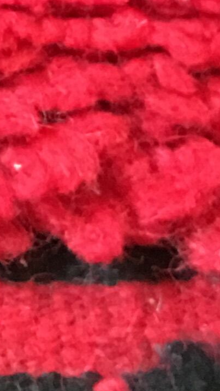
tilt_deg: -65.2
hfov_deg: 6.1
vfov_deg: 11.6
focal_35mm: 178
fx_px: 1845
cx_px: -524
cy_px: -170
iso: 125
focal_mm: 4.15
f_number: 2.2
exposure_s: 1/4
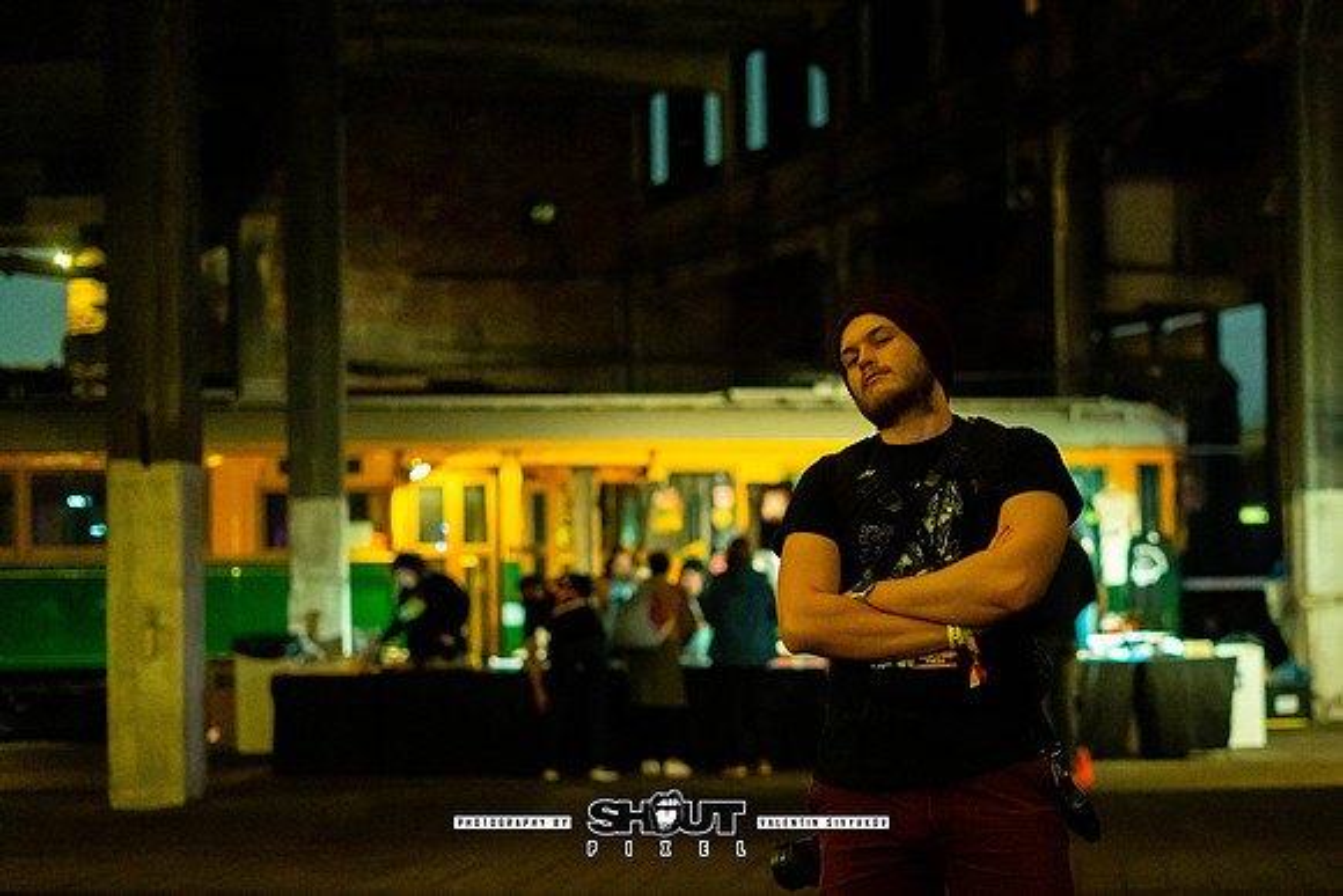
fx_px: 2219
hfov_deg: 33.6
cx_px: 791
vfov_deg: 22.8
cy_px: 525
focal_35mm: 59
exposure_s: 1/200
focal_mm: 50
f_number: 2
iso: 3200
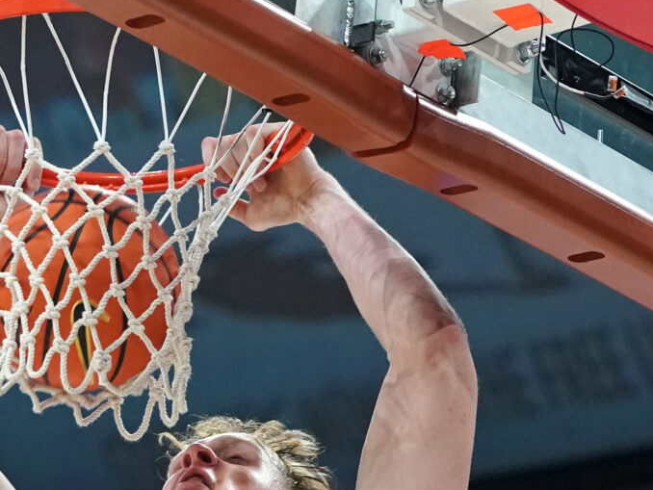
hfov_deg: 7.8
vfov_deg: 5.8
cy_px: 678
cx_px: 231
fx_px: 4793
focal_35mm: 254
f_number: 2.8
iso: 5000
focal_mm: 70
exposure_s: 1/1000
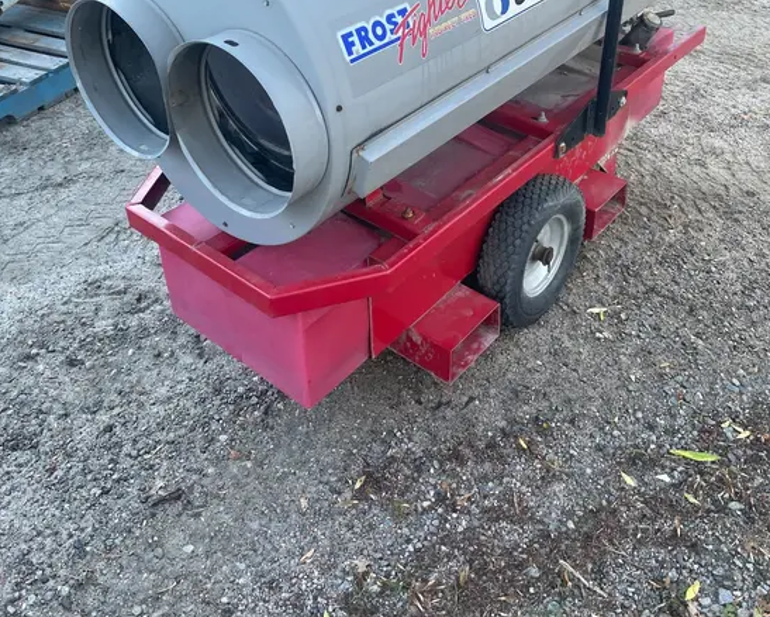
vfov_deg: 41.5
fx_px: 775
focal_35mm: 34
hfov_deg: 52.8
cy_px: 120
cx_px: 384
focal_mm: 4.2
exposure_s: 1/121
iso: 40
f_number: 1.6
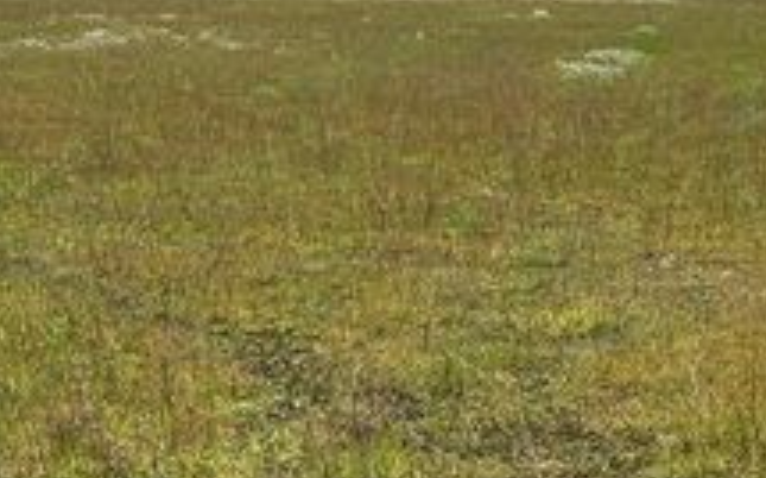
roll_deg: +0.9
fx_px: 1710
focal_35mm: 82
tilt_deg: -3.7
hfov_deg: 21.9
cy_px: 78
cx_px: 1072
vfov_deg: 15.8
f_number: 1.8
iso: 32
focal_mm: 4.25
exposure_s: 1/2513
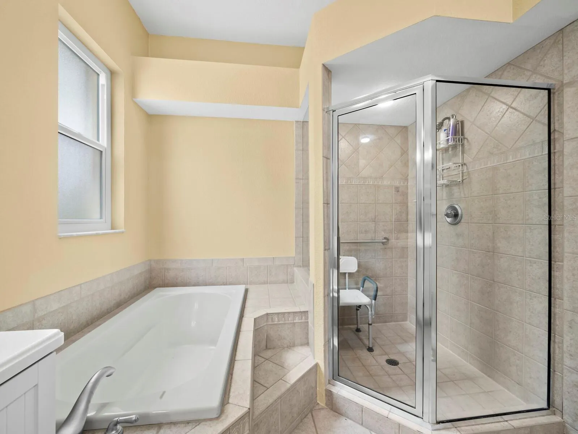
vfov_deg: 85.7
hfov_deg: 102.0
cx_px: 289
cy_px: 217
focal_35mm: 14
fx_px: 234
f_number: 11
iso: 400
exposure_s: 1/1.67
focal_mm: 7
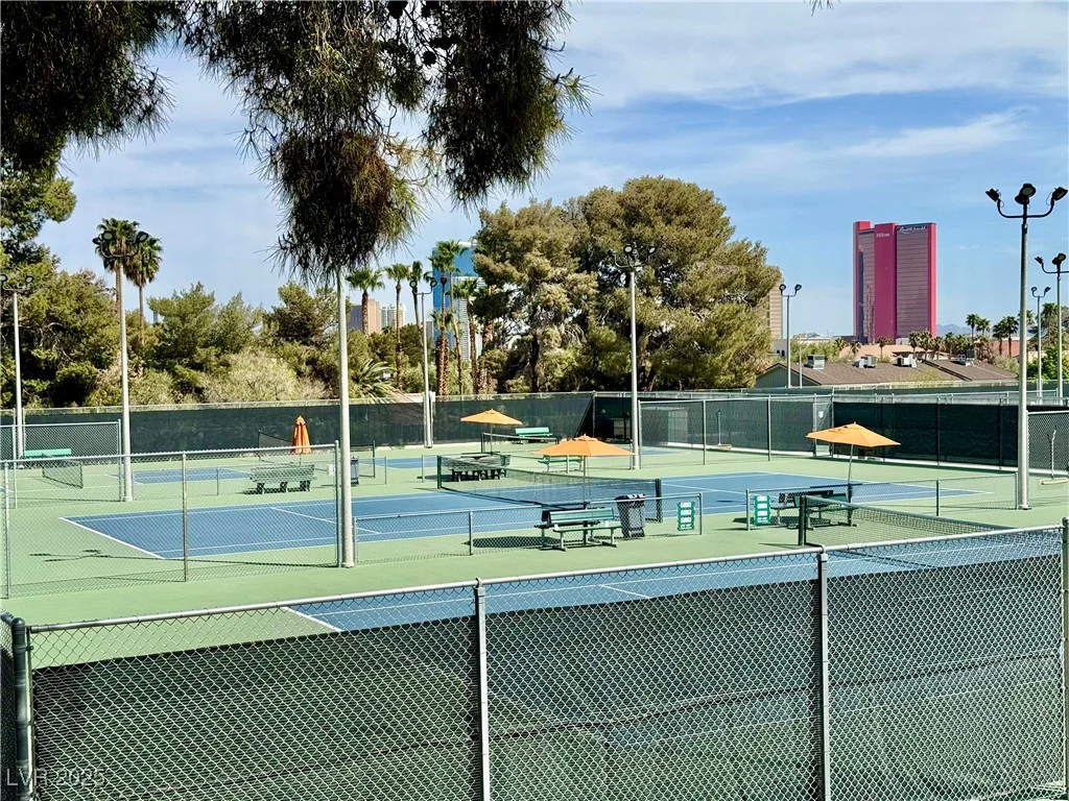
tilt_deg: -0.2
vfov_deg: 30.3
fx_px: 1482
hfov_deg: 39.7
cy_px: 400
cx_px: 534
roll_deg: +2.0
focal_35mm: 48
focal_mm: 6.76
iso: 64
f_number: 1.78
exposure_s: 1/5587
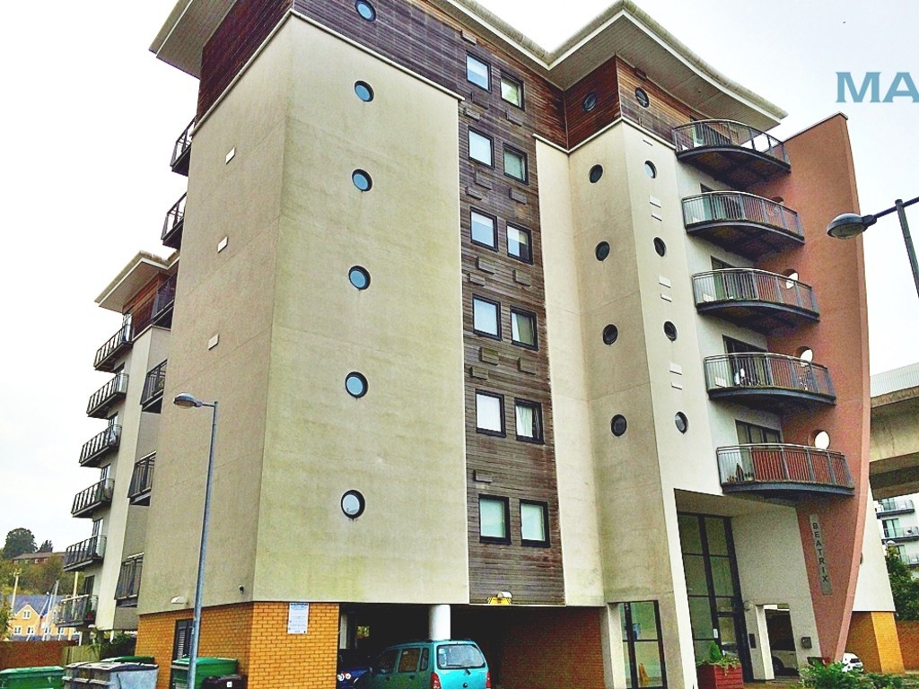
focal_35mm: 30
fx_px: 796
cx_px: 460
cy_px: 344
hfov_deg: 60.0
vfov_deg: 46.8
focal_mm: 4.12
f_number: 2.2
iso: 32
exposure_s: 1/933
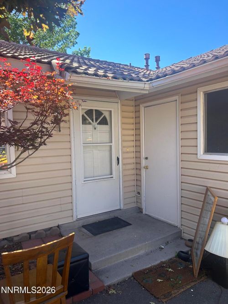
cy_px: 152
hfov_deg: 53.0
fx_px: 228
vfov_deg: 67.3
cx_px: 114
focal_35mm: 26
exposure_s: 1/658
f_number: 1.5
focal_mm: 5.7
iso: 50
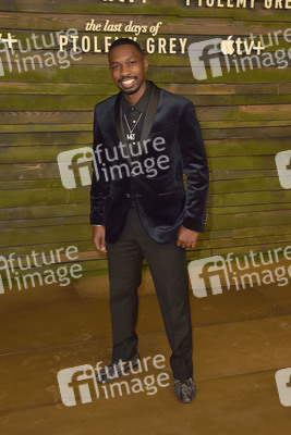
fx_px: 545
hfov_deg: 29.9
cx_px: 146
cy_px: 218
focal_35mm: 45
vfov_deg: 43.6
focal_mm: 45
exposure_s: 1/250
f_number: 7.1
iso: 320
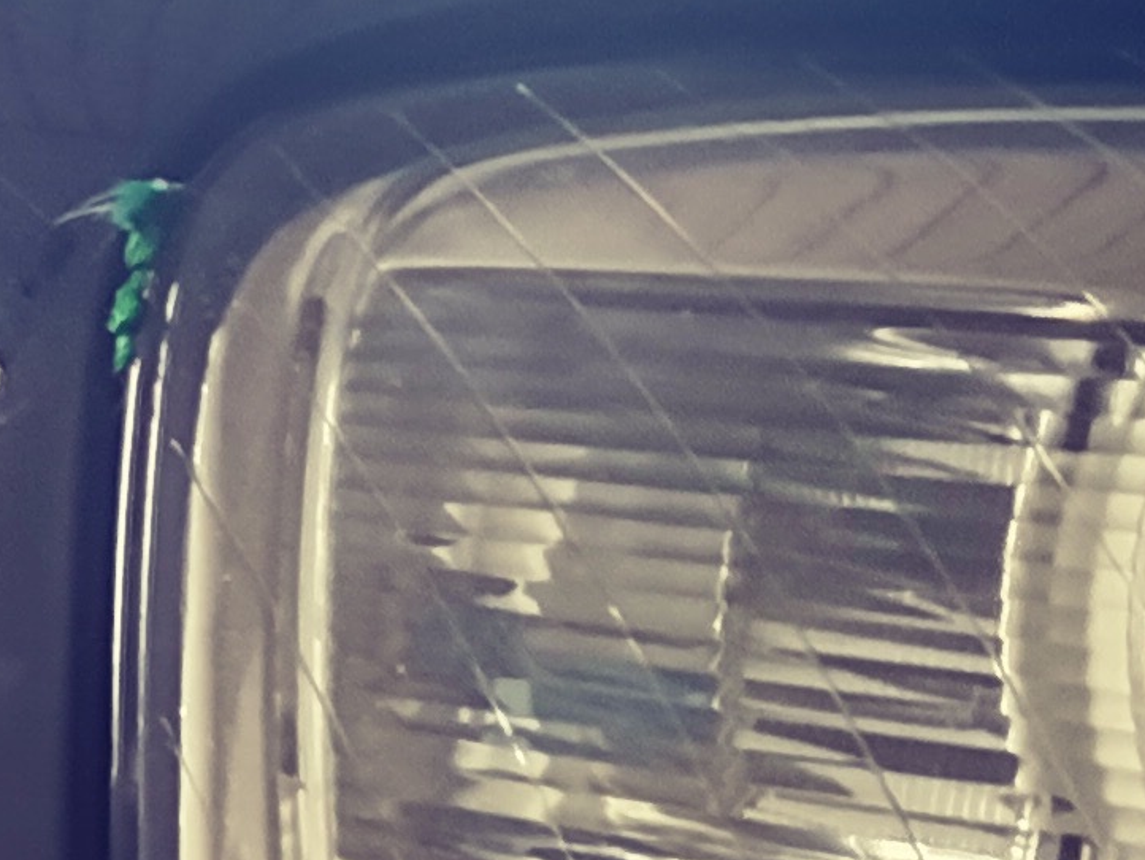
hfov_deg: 13.3
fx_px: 4765
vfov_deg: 9.5
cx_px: -314
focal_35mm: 144
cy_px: 1833
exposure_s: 1/100
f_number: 1.8
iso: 125
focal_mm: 4.75
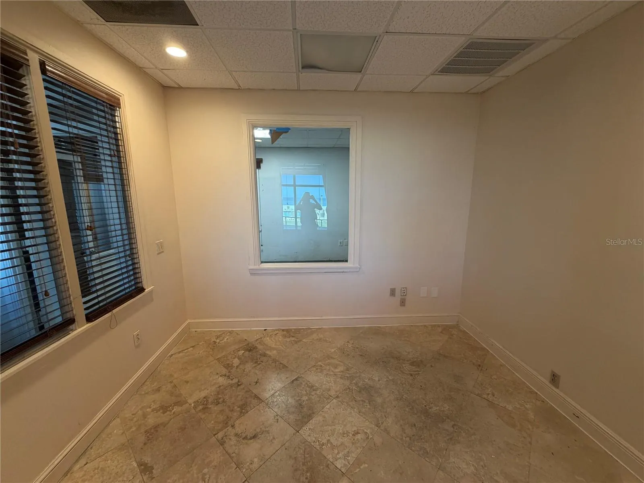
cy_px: 242
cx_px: 322
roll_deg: +0.2
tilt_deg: -10.5
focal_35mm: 14
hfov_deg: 102.1
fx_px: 260
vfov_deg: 85.7
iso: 160
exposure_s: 1/60
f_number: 2.2
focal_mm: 2.22
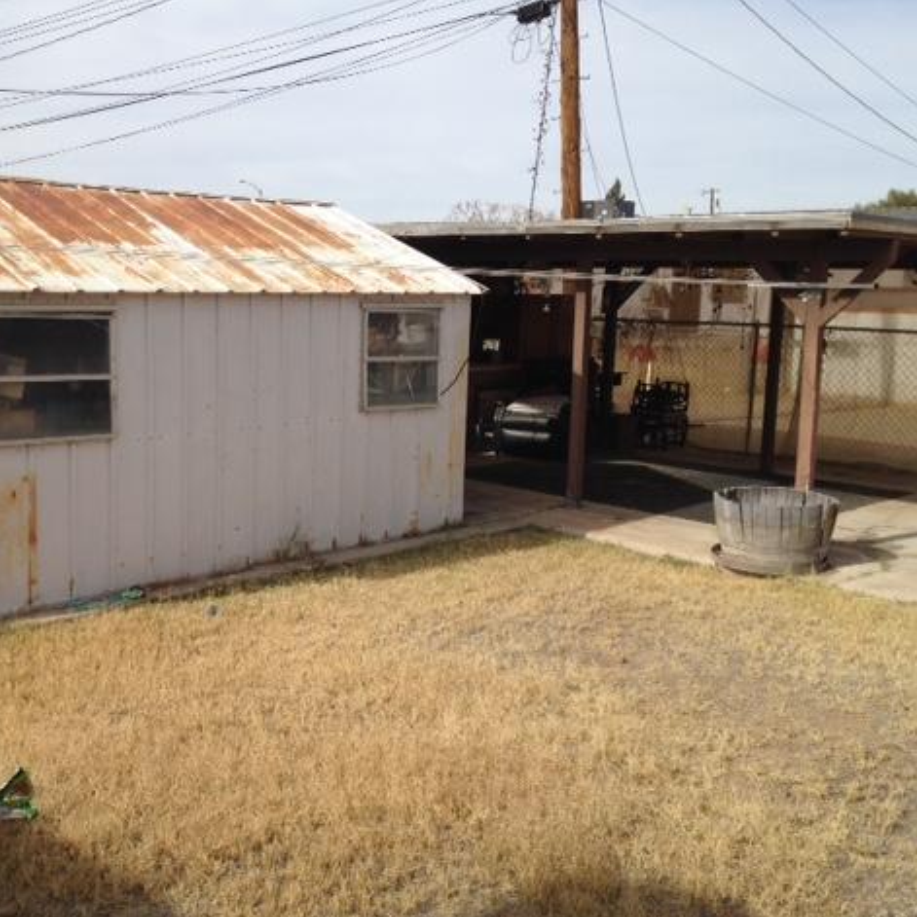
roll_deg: -0.5
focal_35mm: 42
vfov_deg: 40.0
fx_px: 1259
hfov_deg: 39.7
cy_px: 463
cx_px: 327
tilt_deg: -14.2
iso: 50
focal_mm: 4.28
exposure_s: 1/2123
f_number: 2.4
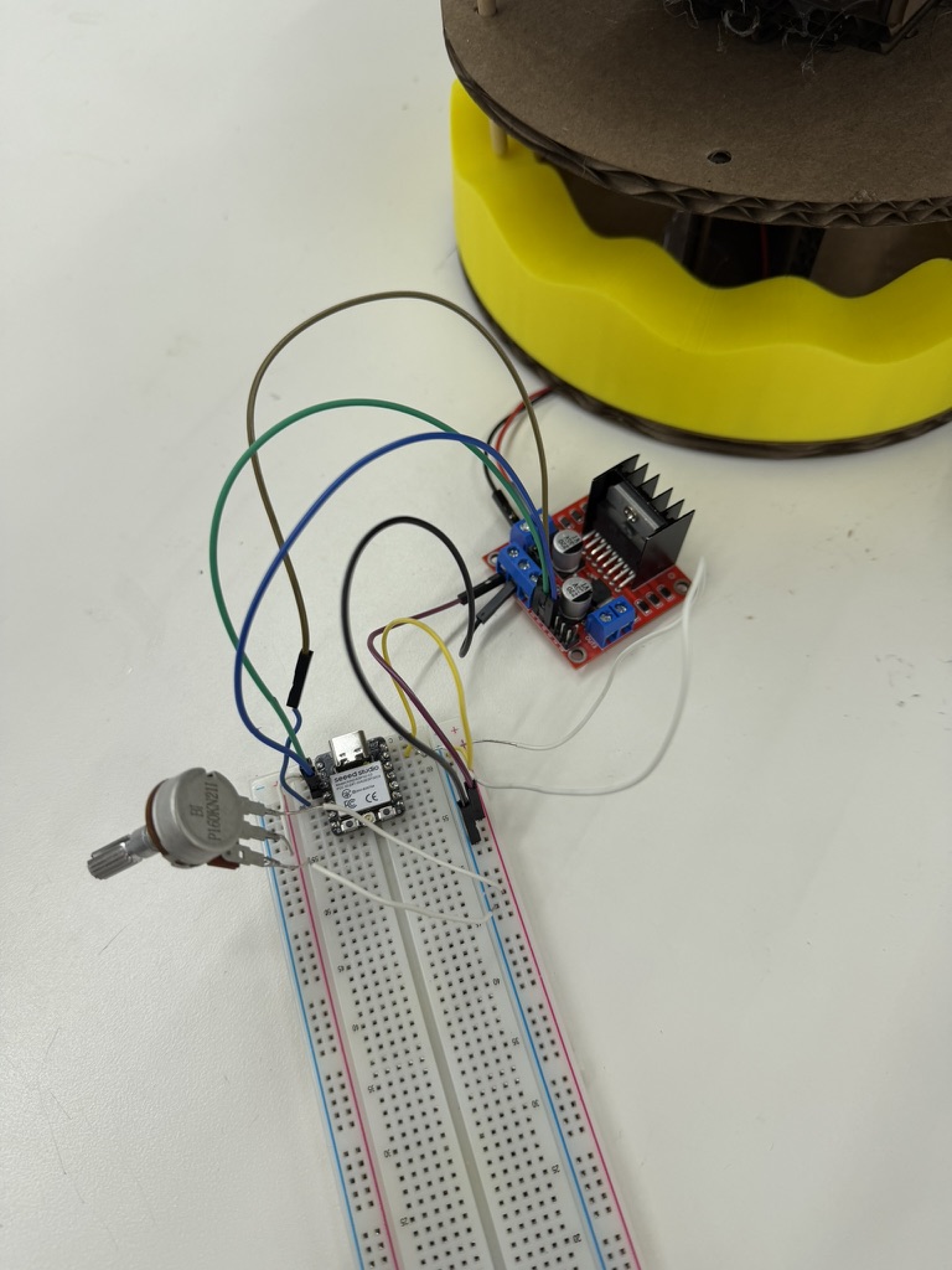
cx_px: 476
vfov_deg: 71.6
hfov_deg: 56.8
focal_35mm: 24
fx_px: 880
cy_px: 635
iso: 125
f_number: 1.78
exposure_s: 1/120
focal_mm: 6.76
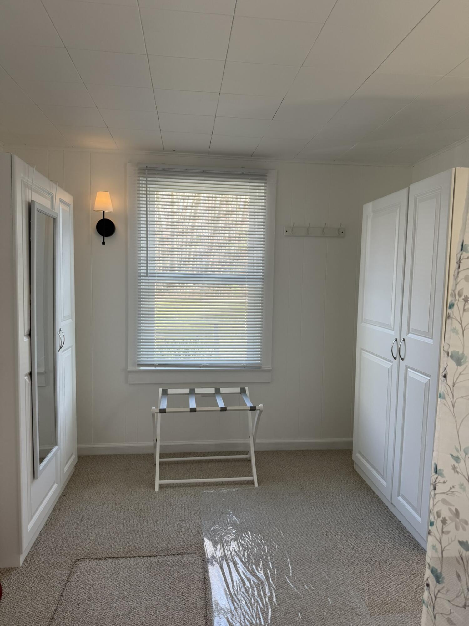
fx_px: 434
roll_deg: -0.8
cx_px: 234
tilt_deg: -3.9
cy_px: 313
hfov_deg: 56.8
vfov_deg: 71.6
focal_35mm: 24
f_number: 1.78
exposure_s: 1/120
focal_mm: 6.76
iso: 125
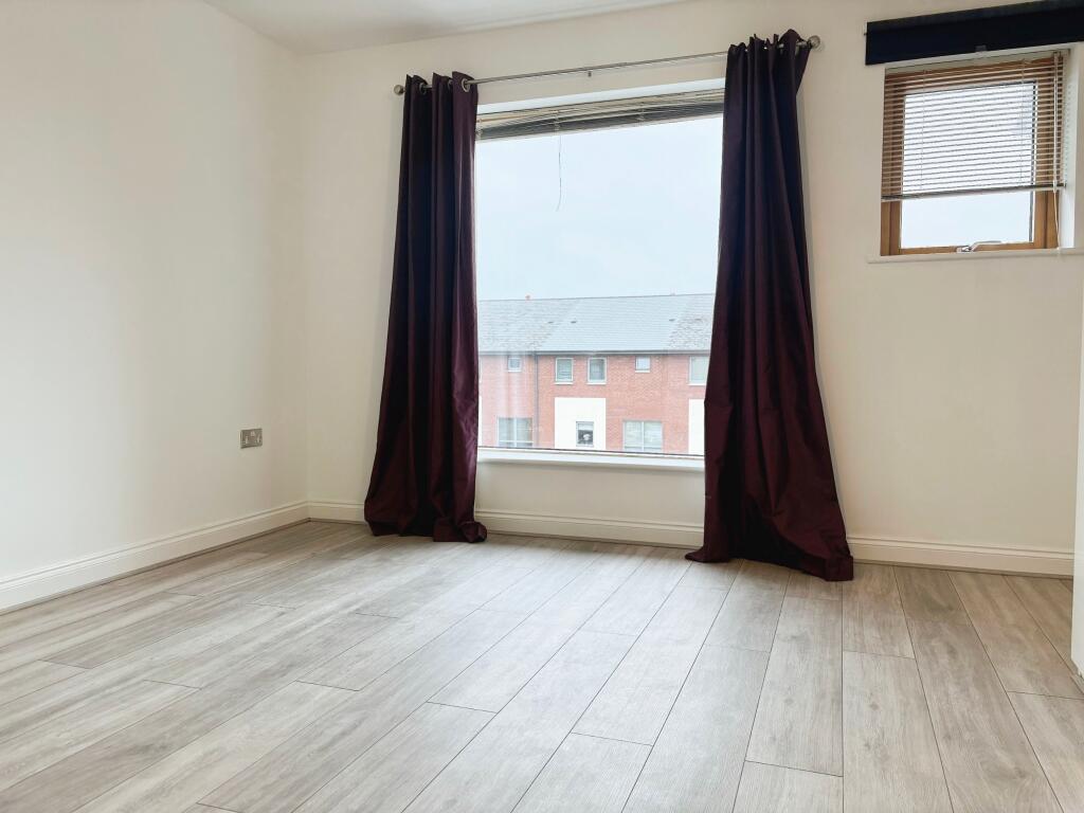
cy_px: 406
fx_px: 814
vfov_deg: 53.1
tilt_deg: -1.6
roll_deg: +0.1
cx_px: 542
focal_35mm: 26
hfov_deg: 67.3
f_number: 1.6
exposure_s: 1/100
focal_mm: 5.96
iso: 40
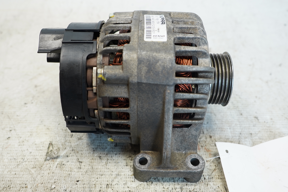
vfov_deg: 39.9
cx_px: 144
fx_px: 264
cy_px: 96
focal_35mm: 33
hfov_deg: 57.3
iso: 320
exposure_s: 1/60
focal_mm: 22
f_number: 4
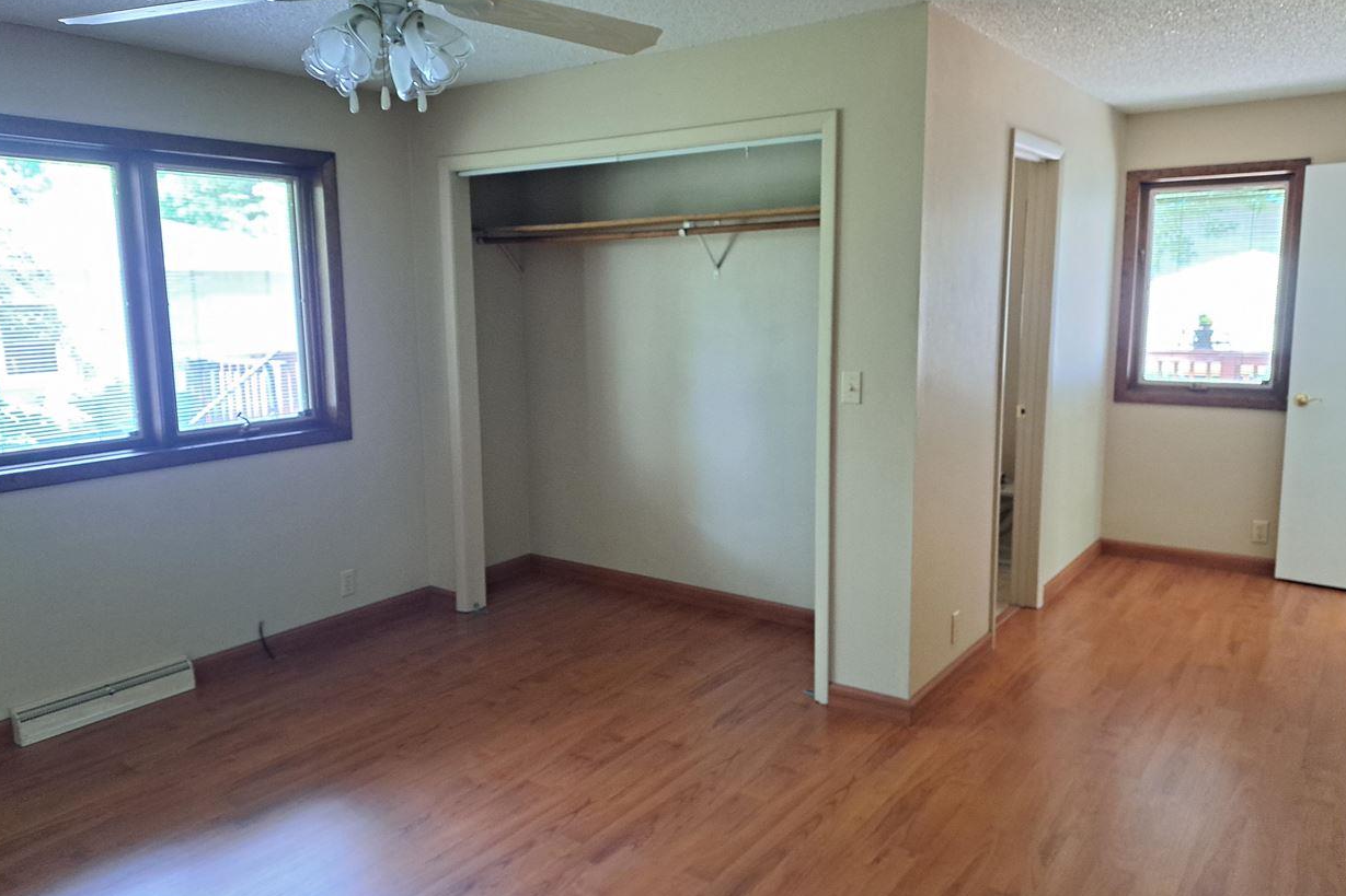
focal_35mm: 26
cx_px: 653
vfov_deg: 49.5
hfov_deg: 69.4
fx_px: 972
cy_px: 463
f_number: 1.8
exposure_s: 1/30
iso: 320
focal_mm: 5.23
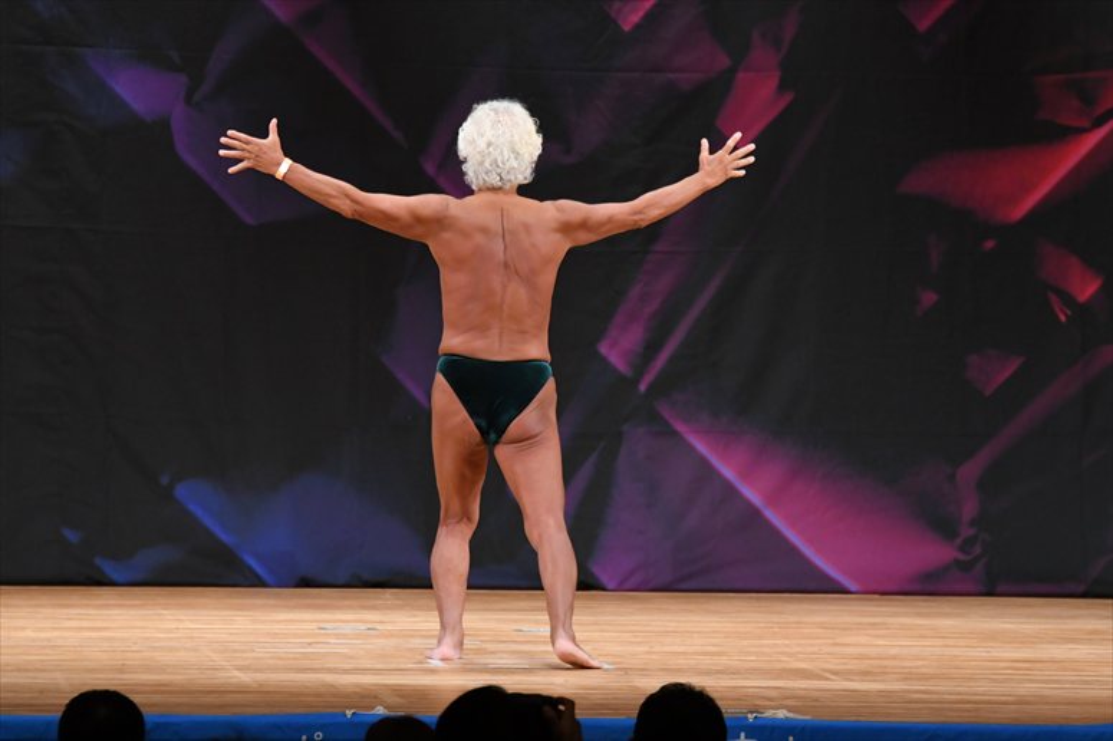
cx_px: 556
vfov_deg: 5.4
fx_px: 7880
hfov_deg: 8.1
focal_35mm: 255
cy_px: 370
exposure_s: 1/400
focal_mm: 170
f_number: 5.6
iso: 3200
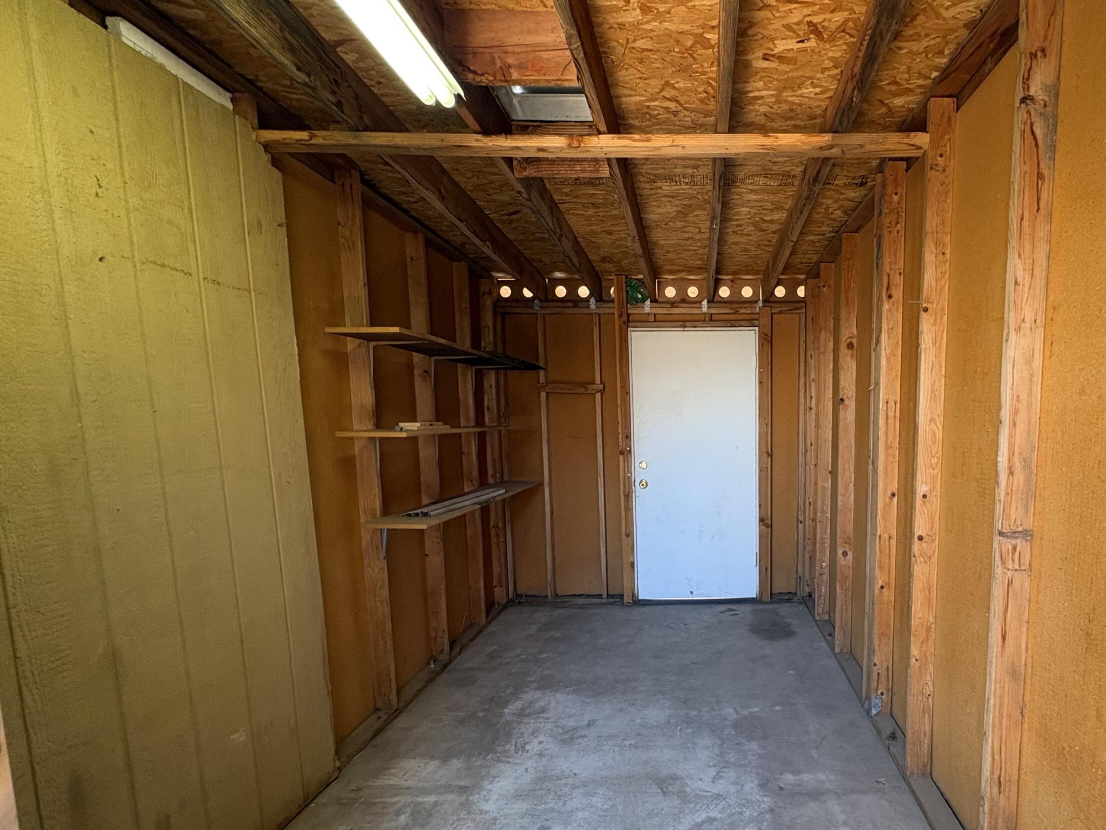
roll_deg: +0.4
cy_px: 492
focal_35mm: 19
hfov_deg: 82.4
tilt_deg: -6.1
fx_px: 607
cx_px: 718
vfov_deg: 68.1
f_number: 2.2
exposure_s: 1/60
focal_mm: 2.22
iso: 200
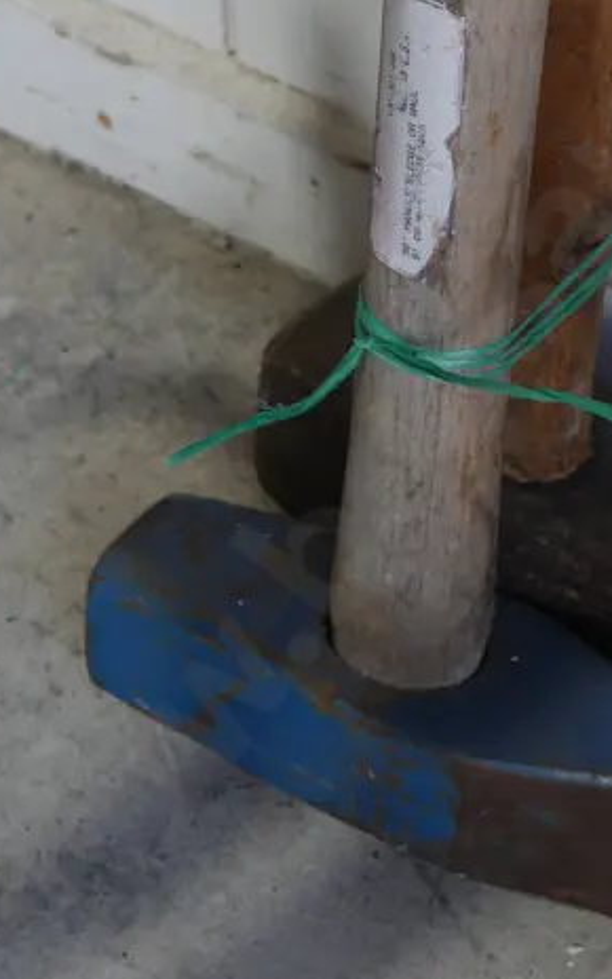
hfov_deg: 11.1
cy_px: 133
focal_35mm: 117
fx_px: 3122
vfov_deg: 17.6
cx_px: 647
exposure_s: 1/60
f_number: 5.3
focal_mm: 25
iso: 200
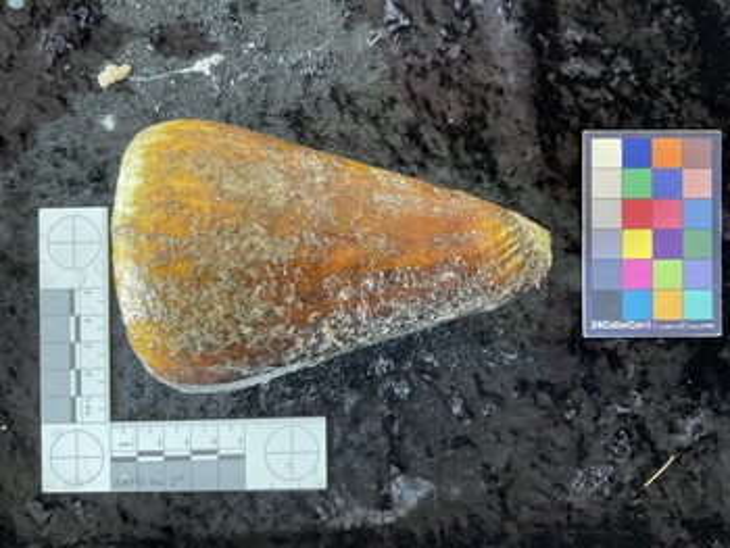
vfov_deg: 48.3
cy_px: 274
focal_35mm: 29
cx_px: 365
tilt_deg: -89.7
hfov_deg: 61.6
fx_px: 612
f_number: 1.8
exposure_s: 1/60
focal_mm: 3
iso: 160
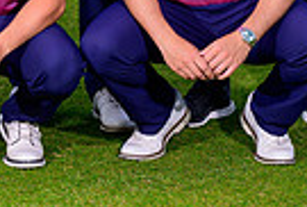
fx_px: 2173
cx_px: -16
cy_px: -208
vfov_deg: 5.3
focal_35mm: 254
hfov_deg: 8.0
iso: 160
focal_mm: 56
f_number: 6.3
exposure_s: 1/400
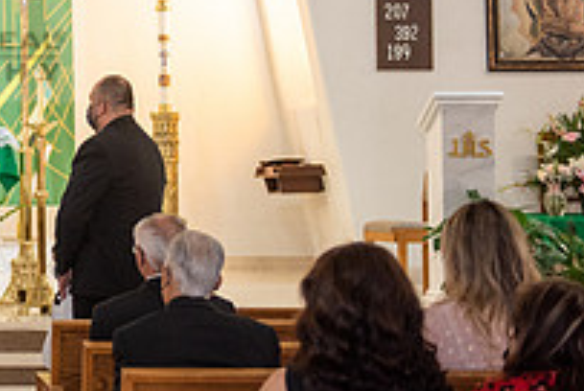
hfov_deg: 14.4
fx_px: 2226
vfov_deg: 10.0
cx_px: -158
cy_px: 33
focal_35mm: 137
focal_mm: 48
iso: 1000
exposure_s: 1/160
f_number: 2.8
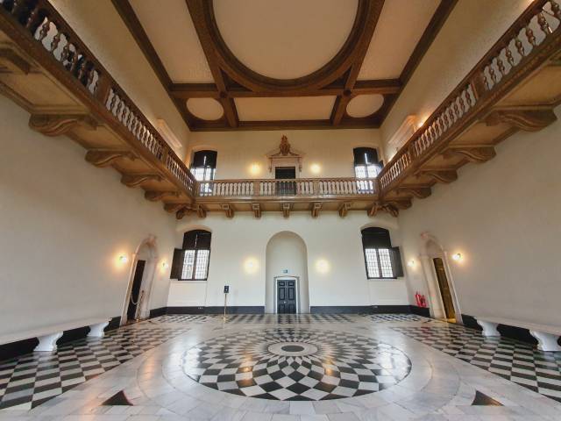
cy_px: 210
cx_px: 280
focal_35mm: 13
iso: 640
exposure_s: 1/20
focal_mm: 1.8
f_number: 2.2
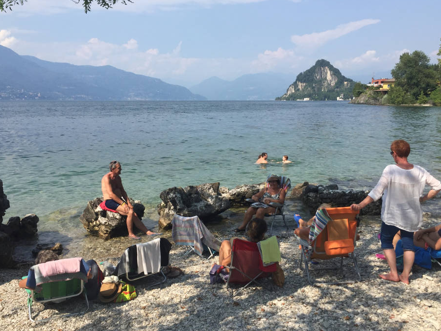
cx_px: 215
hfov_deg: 55.3
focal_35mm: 33
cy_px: 154
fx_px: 420
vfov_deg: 42.9
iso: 32
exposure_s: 1/1799
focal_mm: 4.15
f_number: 2.2
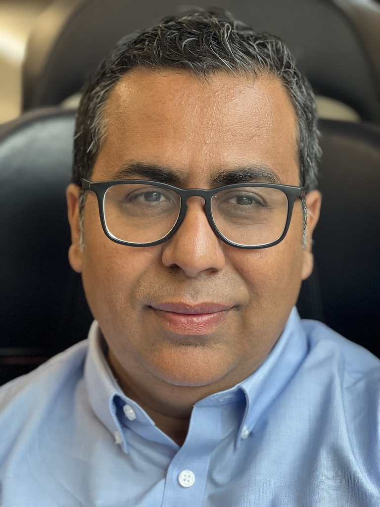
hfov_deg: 19.1
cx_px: 190
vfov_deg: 25.3
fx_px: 1127
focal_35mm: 77
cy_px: 254
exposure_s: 1/100
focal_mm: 9
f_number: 2.8
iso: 250
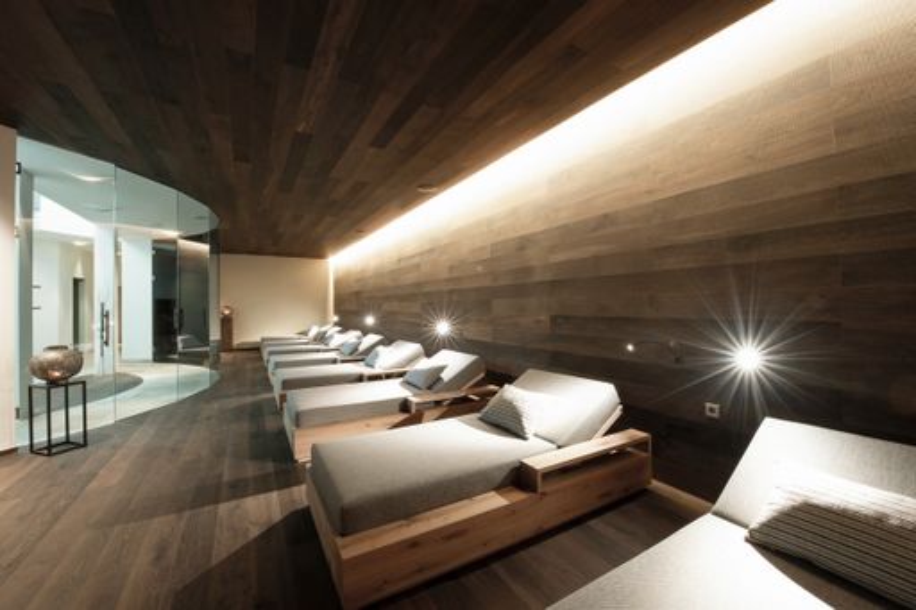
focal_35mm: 14
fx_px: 356
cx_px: 458
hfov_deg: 104.3
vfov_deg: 81.2
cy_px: 305
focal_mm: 14
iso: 400
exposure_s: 15
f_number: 18
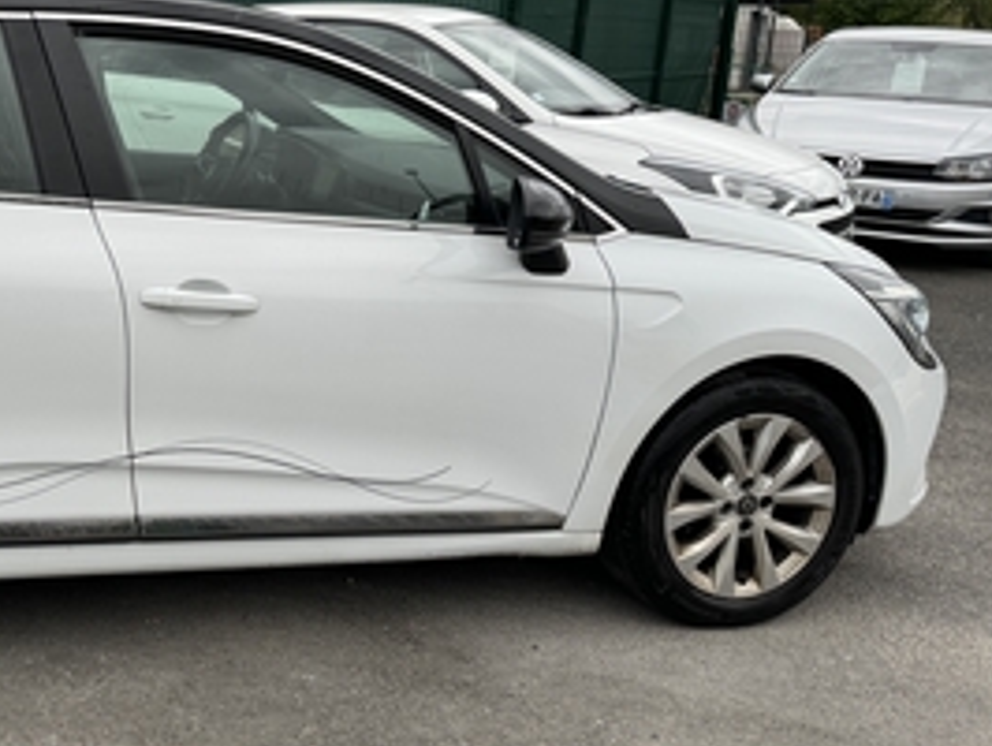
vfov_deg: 31.5
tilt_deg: -12.3
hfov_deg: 37.9
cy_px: 315
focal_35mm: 46
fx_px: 1319
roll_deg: -1.2
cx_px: 67
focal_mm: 6.76
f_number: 1.78
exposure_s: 1/147
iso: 64
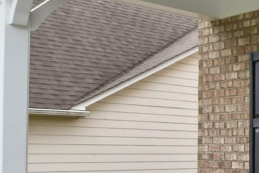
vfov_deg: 18.5
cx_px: 444
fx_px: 525
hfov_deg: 20.8
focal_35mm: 73
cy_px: 146
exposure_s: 1/125
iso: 100
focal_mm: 12
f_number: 5.6
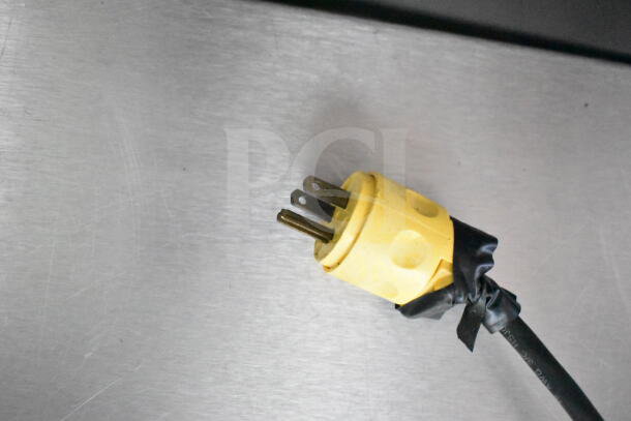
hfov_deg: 45.0
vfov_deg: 30.9
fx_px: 763
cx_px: 316
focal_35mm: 44
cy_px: 210
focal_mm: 29
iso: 20000
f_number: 4.2
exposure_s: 1/50
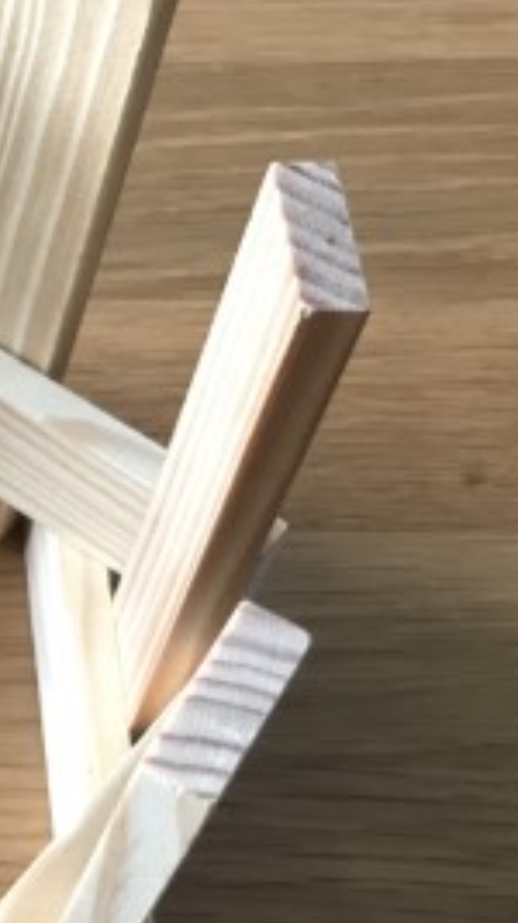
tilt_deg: -57.7
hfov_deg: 14.7
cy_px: 664
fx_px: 1784
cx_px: -370
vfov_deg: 28.6
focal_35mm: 73
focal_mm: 3.99
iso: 40
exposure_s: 1/20
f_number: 1.8
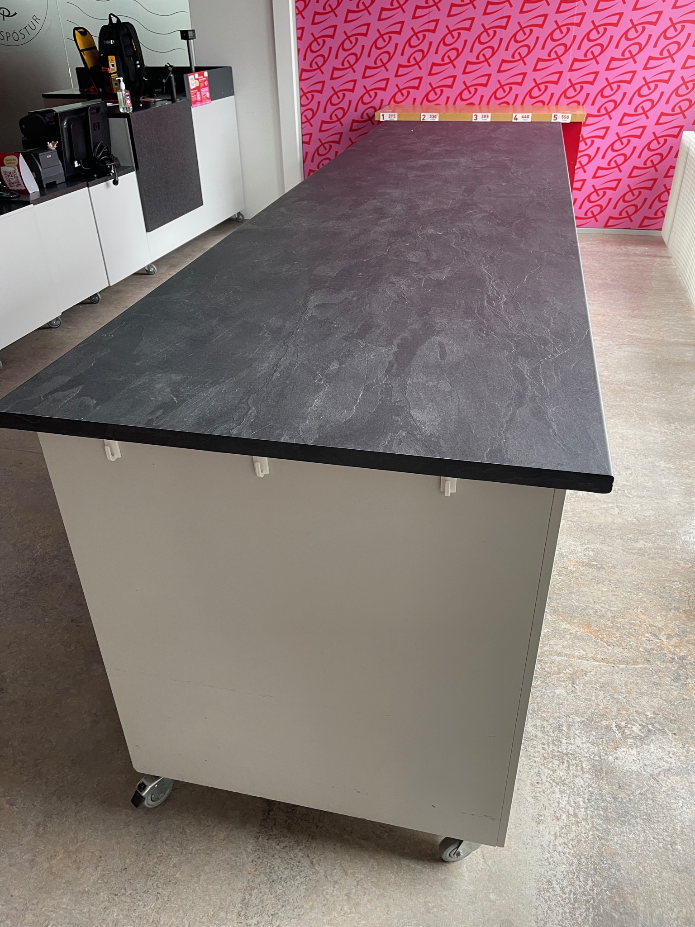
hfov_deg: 53.0
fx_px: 696
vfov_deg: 67.3
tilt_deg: -32.3
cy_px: 464
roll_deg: +1.2
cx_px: 348
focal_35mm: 26
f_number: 1.6
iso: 125
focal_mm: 5.1
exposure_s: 1/99
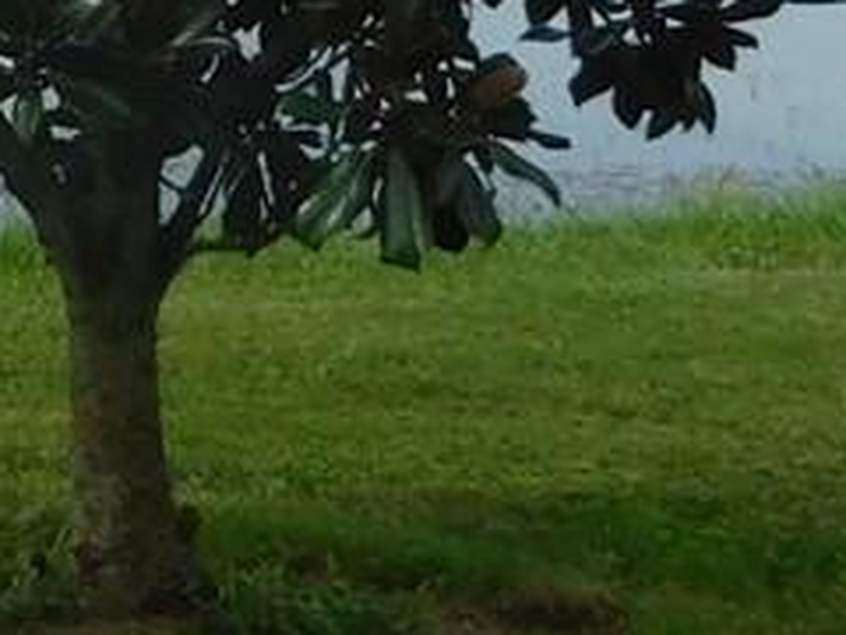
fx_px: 3910
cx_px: -1195
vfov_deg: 9.1
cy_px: -289
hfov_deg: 10.6
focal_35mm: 160
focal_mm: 4.1
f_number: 6
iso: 125
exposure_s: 1/400
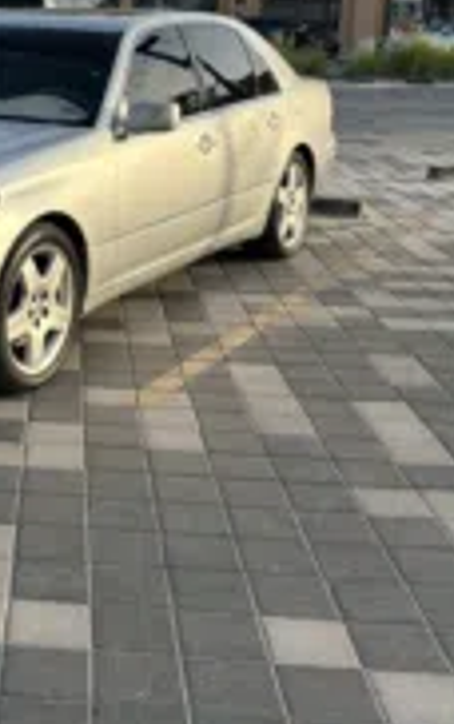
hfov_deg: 22.2
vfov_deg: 35.6
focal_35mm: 56
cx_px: -16
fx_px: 1107
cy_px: 195
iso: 80
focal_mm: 6.86
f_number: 1.78
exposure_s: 1/1988
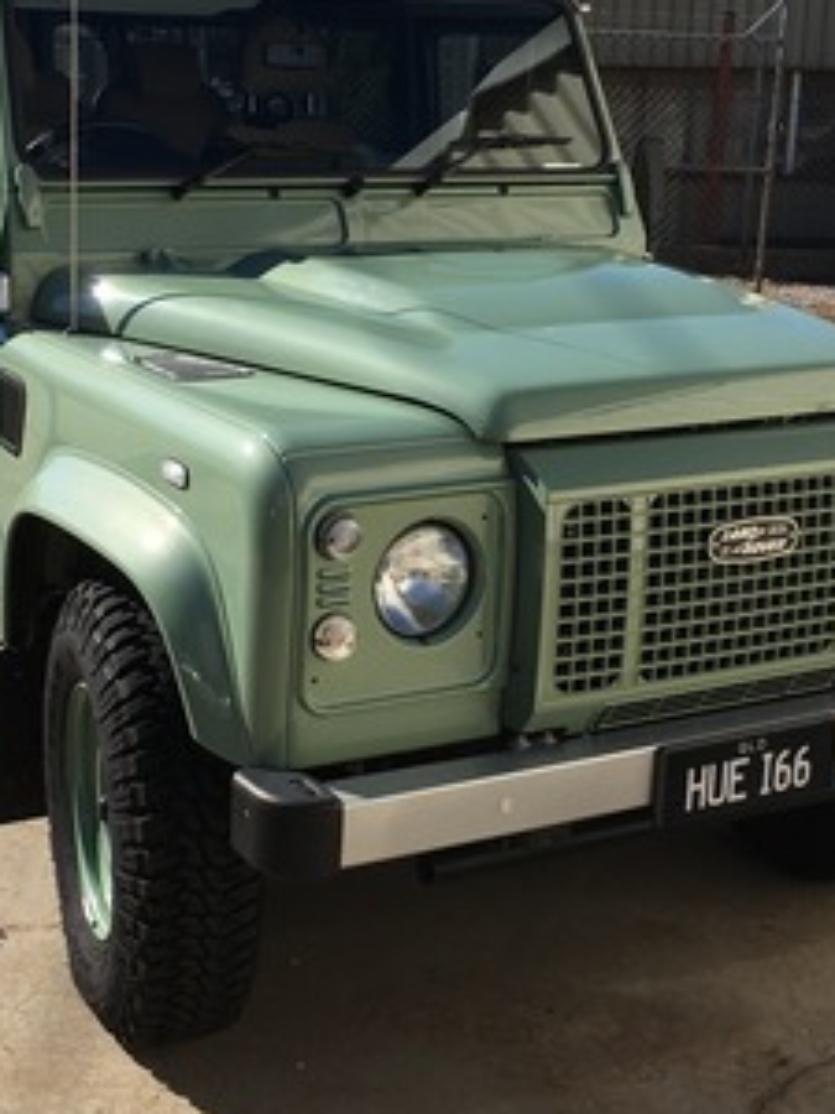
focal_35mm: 58
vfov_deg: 33.2
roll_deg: -1.2
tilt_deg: -14.8
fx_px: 1865
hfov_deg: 25.2
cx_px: 319
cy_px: 479
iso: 25
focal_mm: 4.15
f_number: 2.2
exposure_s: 1/1603
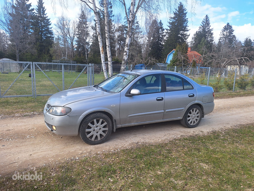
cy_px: 96
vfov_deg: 58.9
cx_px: 127
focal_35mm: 23
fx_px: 169
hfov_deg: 73.9
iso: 40
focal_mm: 5.54
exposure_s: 1/910
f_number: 1.8
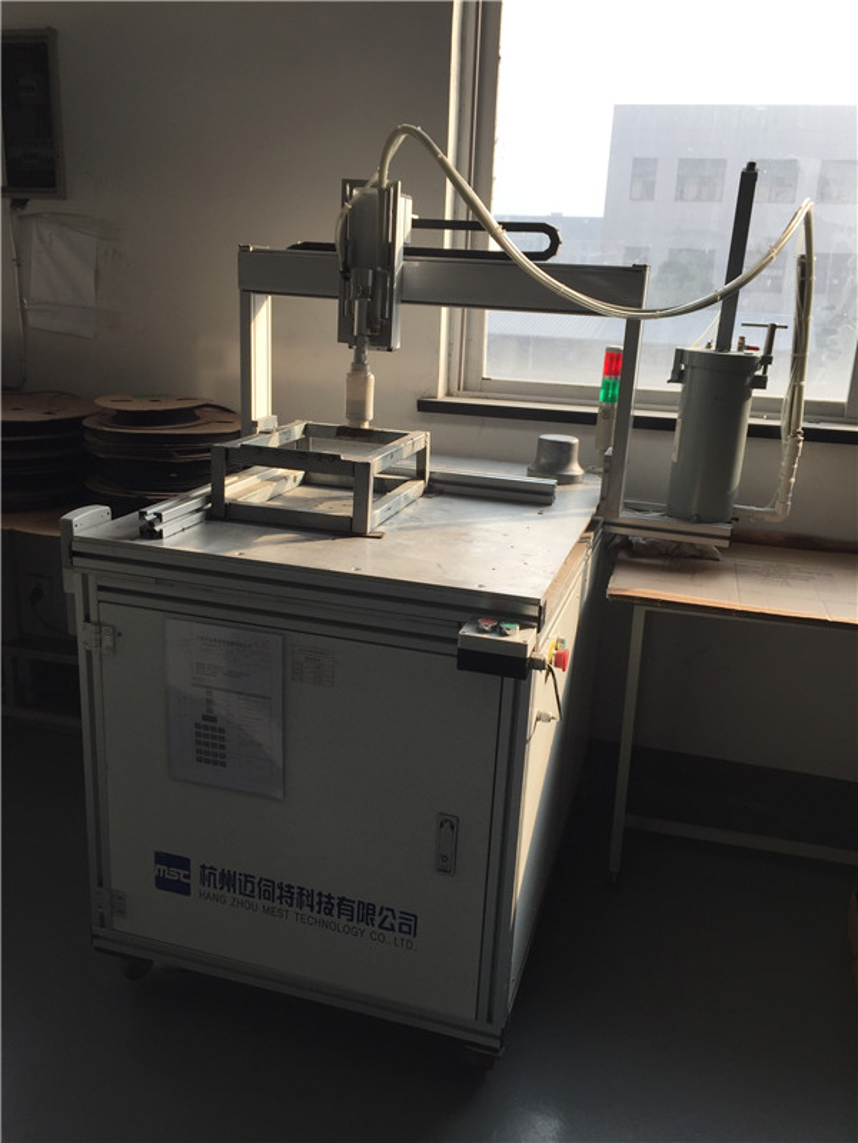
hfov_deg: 48.2
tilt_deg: -15.1
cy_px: 572
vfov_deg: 61.7
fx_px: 958
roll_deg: -2.0
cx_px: 429
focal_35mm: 29
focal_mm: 4.15
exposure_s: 1/356
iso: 32
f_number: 2.2
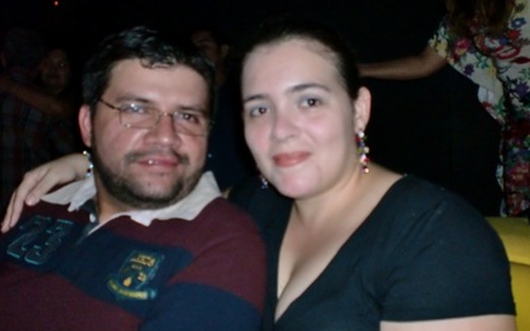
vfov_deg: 33.6
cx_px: 269
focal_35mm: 38
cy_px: 160
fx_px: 549
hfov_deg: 51.5
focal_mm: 6.3
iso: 400
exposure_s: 1/40
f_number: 3.1
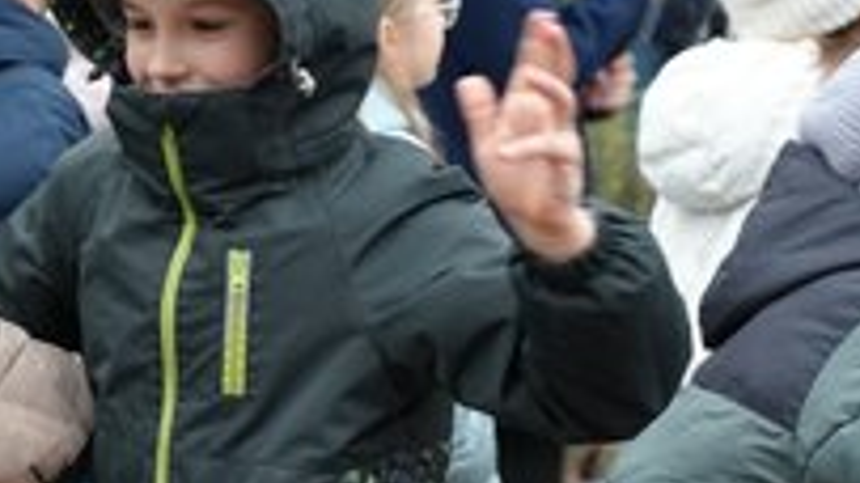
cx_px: 59
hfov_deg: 16.3
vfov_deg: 9.3
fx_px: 2963
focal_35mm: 130
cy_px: 324
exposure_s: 1/160
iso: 2500
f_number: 4
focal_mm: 63
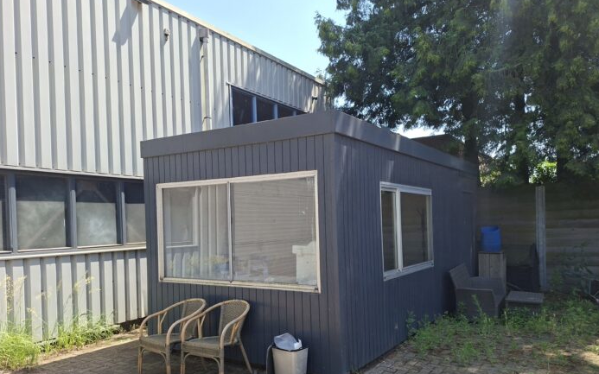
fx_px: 441
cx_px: 311
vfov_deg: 45.5
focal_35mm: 27
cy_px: 238
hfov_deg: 68.4
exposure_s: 1/907
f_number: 1.8
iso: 50
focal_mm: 5.54
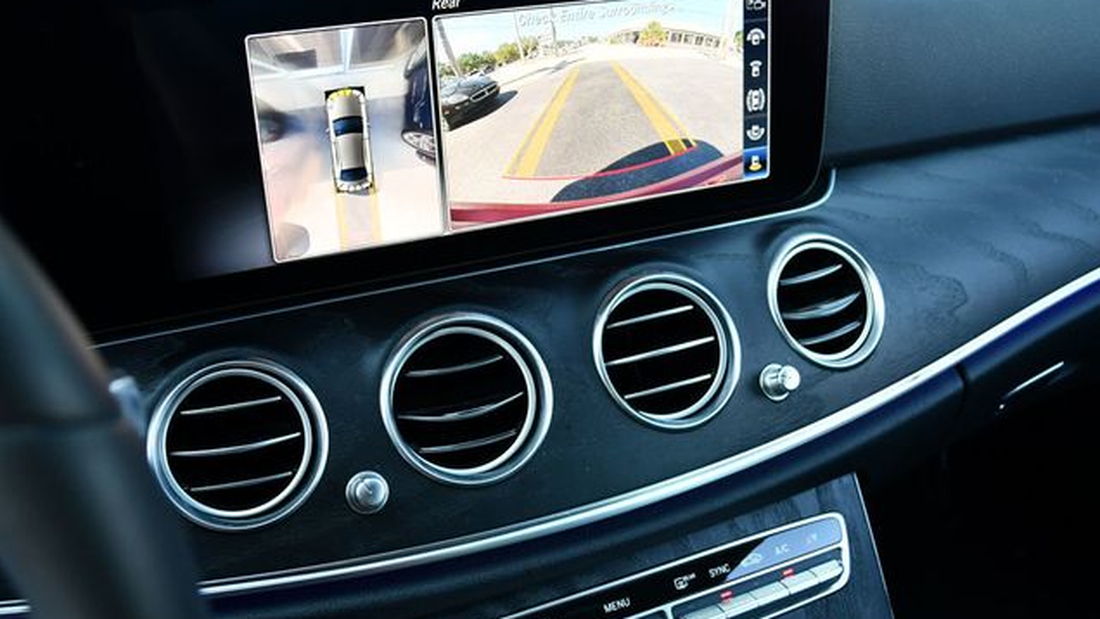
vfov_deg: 31.2
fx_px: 1109
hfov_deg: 52.8
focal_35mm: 38
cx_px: 552
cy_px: 263
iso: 800
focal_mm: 18
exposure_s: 1/250
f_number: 3.5
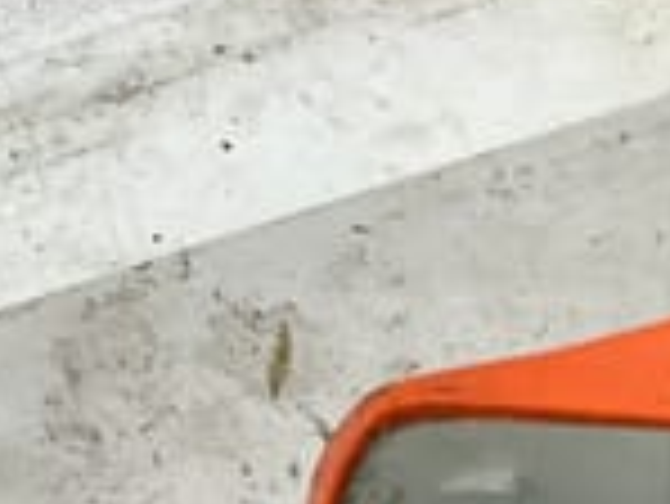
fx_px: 1821
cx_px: 953
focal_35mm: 94
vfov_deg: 14.6
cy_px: 781
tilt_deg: -68.5
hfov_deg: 18.8
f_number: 1.8
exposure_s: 1/50
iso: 80
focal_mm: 3
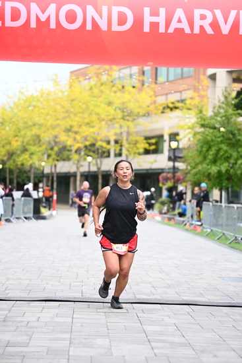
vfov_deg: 23.1
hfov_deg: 15.5
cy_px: 182
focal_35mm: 88
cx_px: 121
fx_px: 887
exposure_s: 1/1600
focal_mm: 88
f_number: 2.8
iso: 640
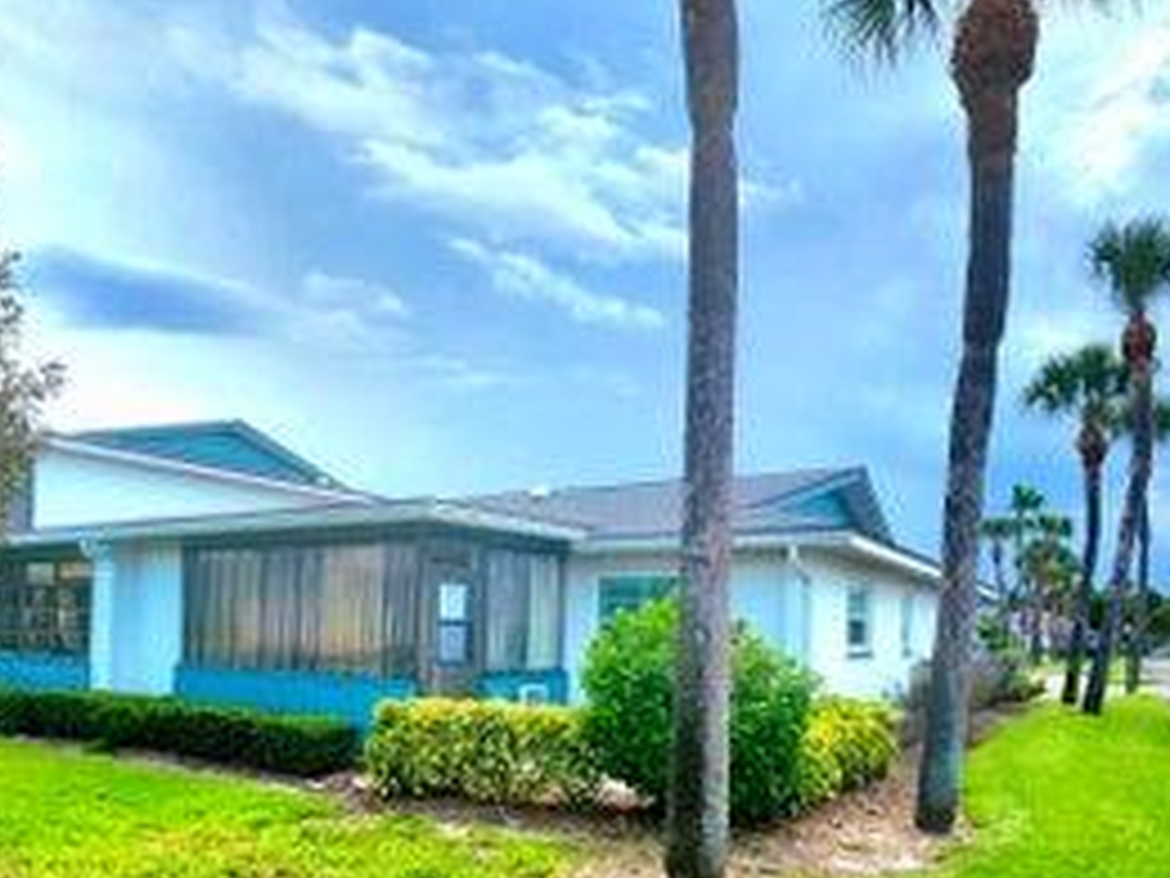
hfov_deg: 71.6
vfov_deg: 55.4
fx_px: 811
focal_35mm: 24
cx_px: 562
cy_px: 599
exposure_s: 1/833
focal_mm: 1.74
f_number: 2.2
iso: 40
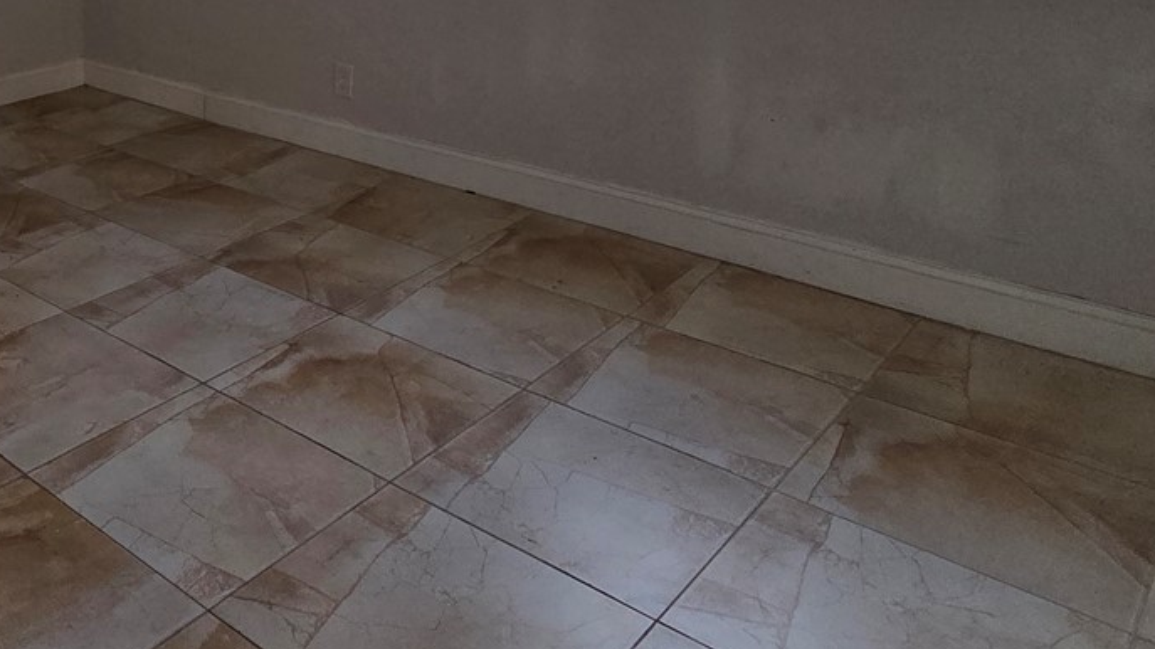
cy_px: -54
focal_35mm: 33
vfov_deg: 31.8
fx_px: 1010
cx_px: 113
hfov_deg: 52.3
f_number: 2.2
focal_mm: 2.2
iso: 100
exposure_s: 1/719
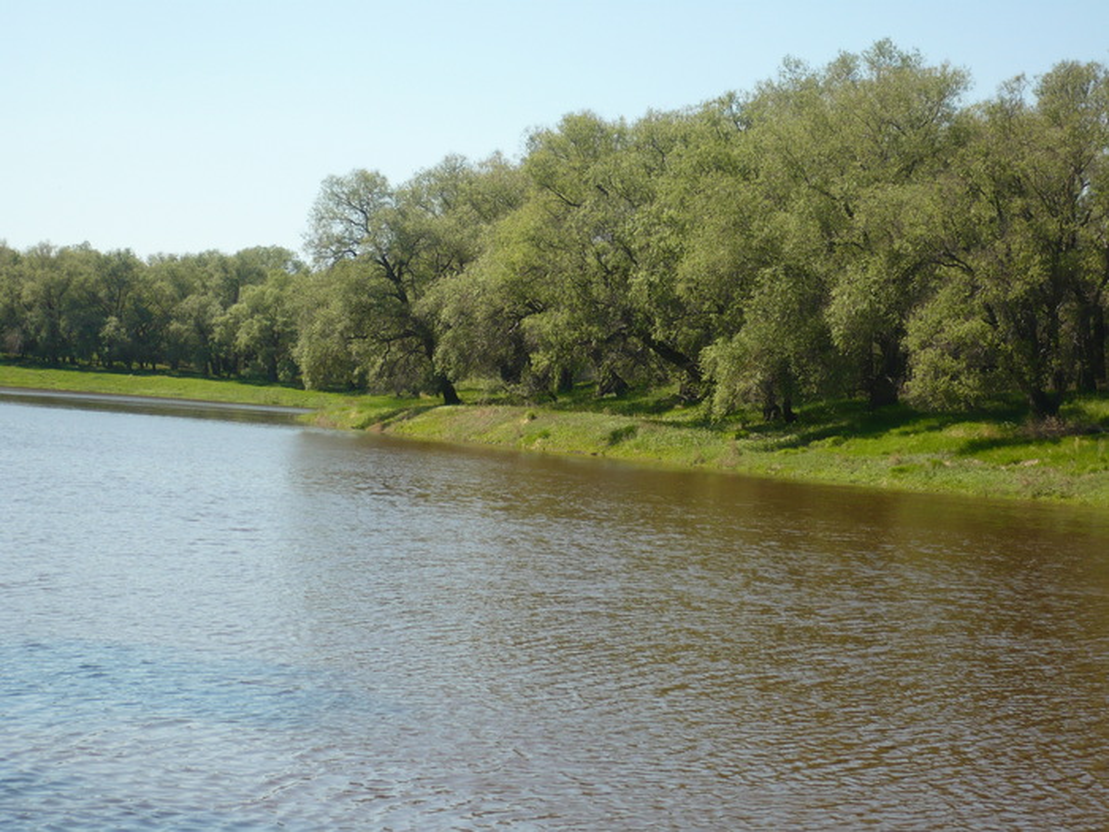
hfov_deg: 22.8
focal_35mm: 86
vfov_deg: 17.2
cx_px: 554
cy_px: 416
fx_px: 2755
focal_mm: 14.3
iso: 100
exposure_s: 1/400
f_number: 4.5
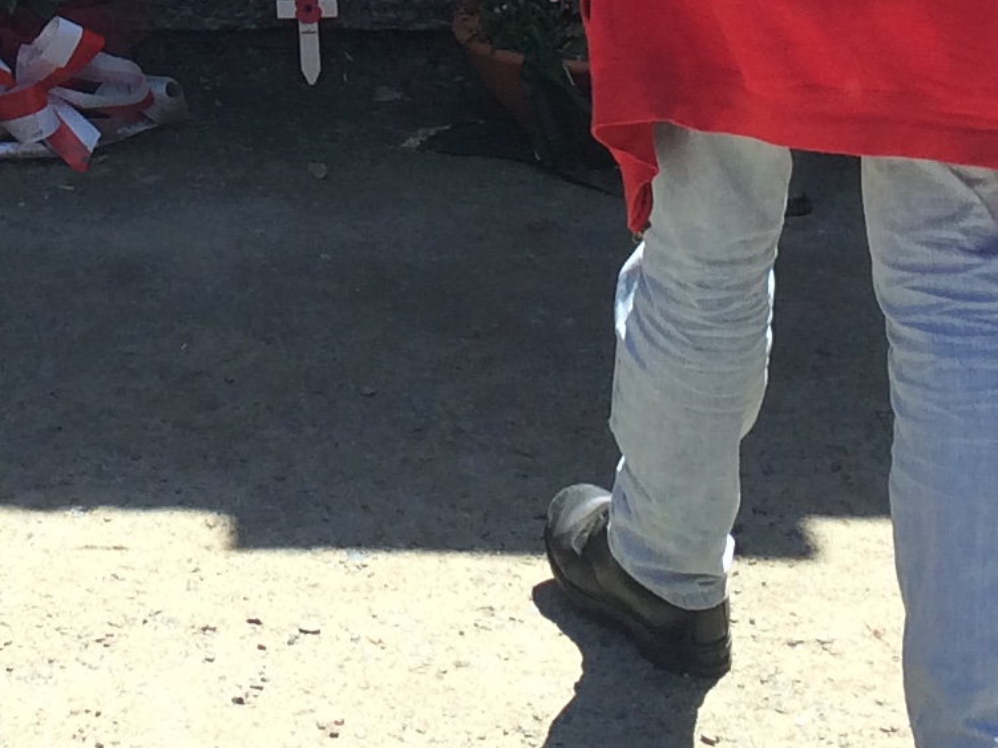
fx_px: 3632
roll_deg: +2.1
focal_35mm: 126
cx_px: -118
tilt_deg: -5.8
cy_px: -505
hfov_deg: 15.2
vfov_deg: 11.1
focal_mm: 4.15
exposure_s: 1/707
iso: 32
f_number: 2.2
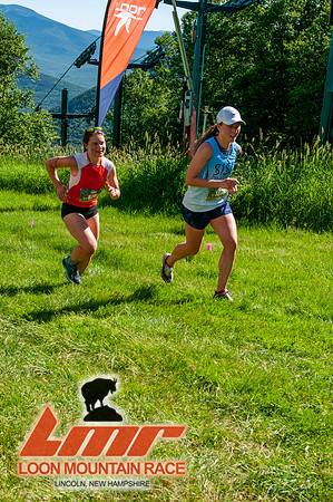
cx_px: 166
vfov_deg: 38.9
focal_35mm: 51
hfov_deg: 26.4
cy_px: 251
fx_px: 709
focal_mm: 34
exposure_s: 1/400
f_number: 8
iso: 200
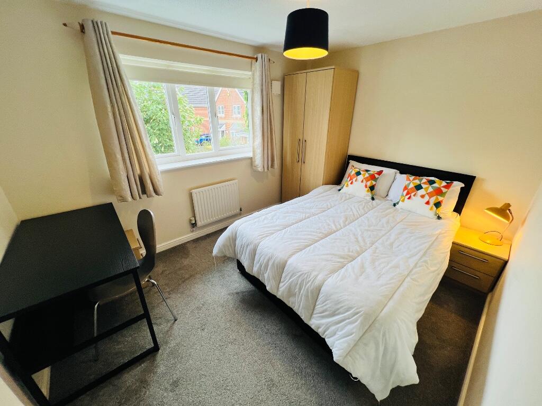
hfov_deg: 106.2
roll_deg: +1.1
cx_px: 271
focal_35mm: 13
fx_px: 204
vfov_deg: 89.9
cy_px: 203
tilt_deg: -24.1
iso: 64
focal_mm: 1.57
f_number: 1.8
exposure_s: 1/100
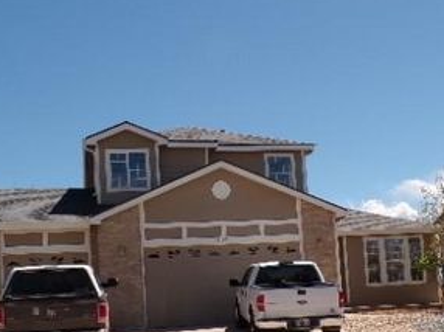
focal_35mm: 56
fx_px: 718
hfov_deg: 34.1
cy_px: 257
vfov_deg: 25.7
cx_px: 290
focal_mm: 5.8
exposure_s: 1/750
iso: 100
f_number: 4.8
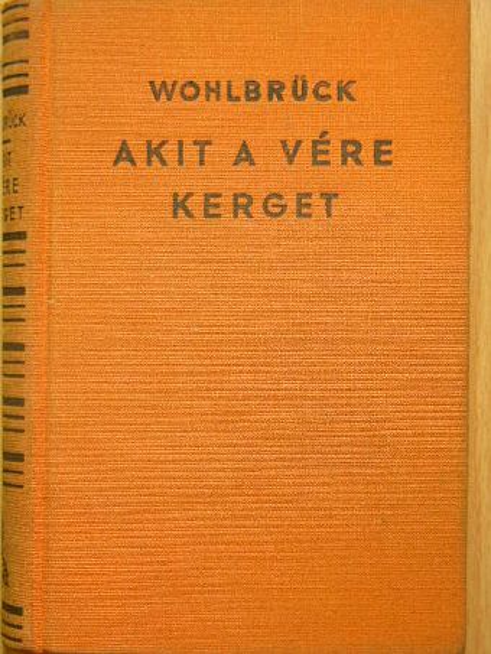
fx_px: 1871
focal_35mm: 99
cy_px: 327
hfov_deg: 14.9
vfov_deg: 19.8
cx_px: 246
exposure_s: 1/23.3
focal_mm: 16.5
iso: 200
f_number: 3.5
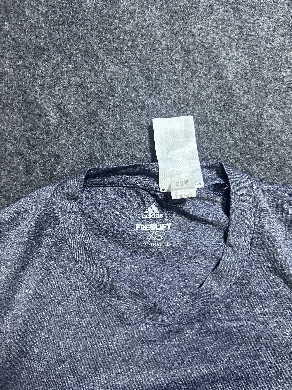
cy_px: 189
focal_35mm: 28
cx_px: 154
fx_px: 315
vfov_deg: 63.4
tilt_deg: -59.5
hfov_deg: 49.7
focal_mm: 5.7
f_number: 1.5
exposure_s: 1/50
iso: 400
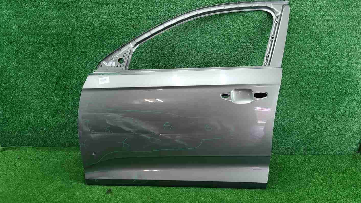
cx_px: 180
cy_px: 105
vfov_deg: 40.2
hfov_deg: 66.1
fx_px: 278
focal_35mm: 29
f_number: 1.8
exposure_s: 1/50
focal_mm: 5.4
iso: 130
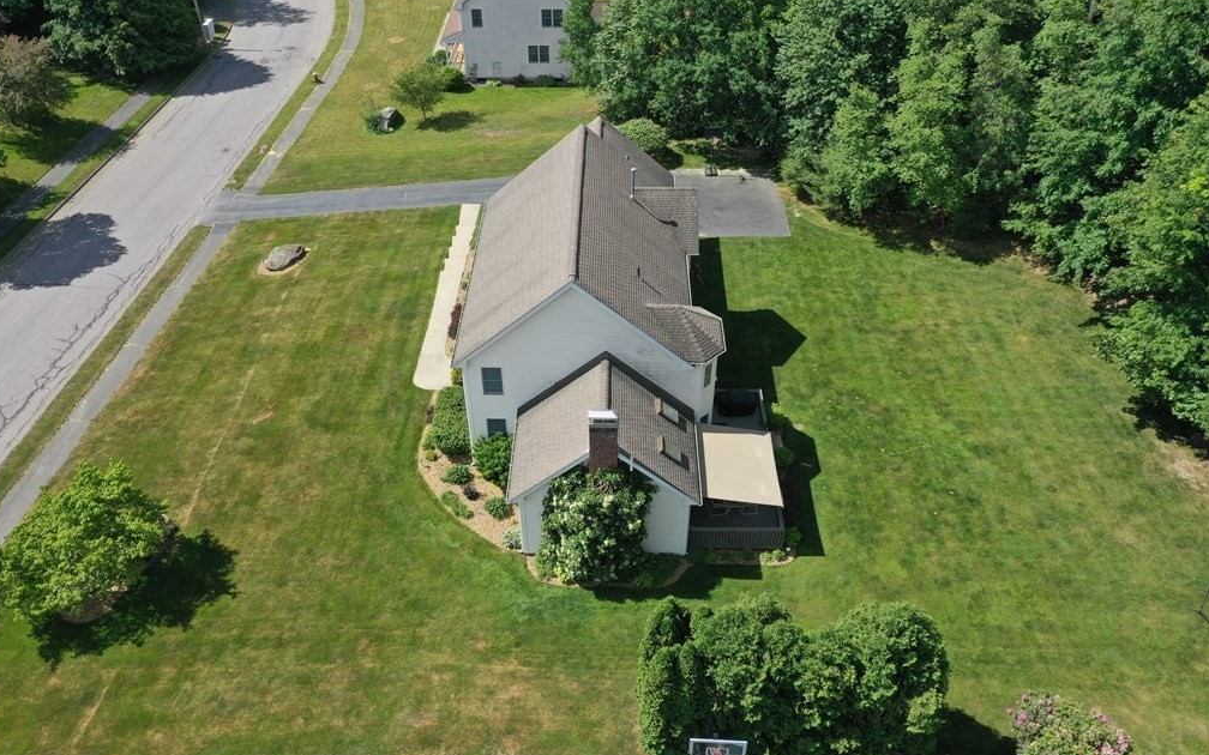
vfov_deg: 43.1
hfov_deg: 64.6
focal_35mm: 29
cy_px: 406
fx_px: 956
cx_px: 599
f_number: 5.6
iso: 100
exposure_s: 1/400
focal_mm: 10.26
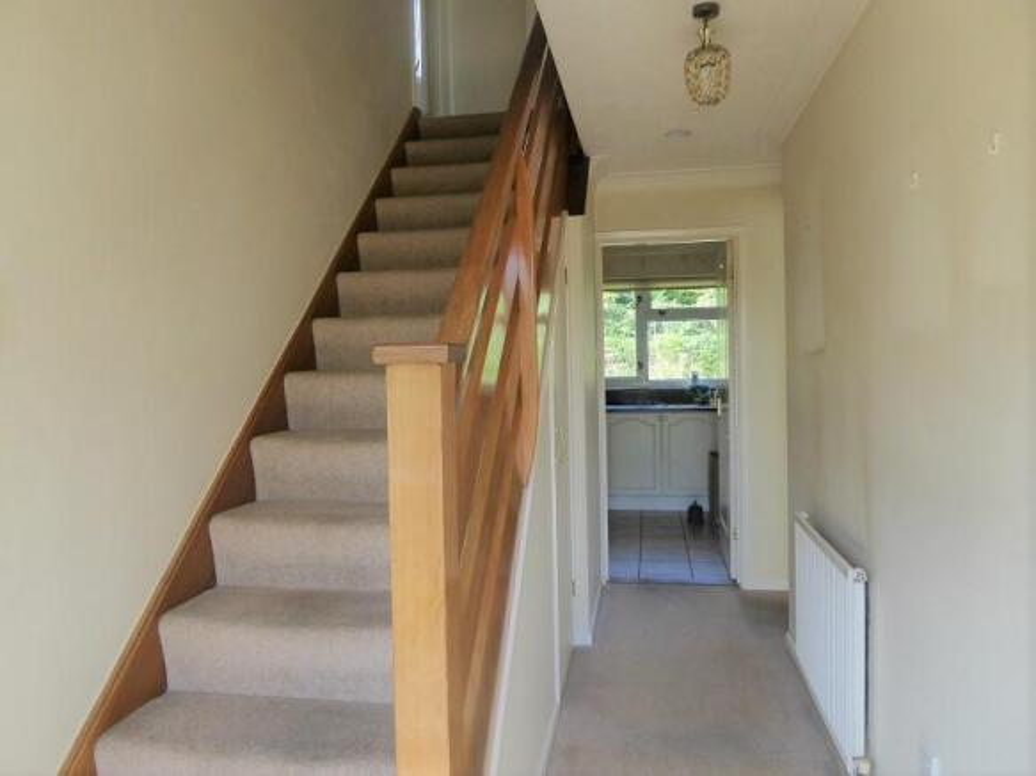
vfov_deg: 56.8
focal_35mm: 24
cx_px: 518
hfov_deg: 71.6
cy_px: 388
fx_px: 718
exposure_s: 1/125
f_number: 3.3
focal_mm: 4.3
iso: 200
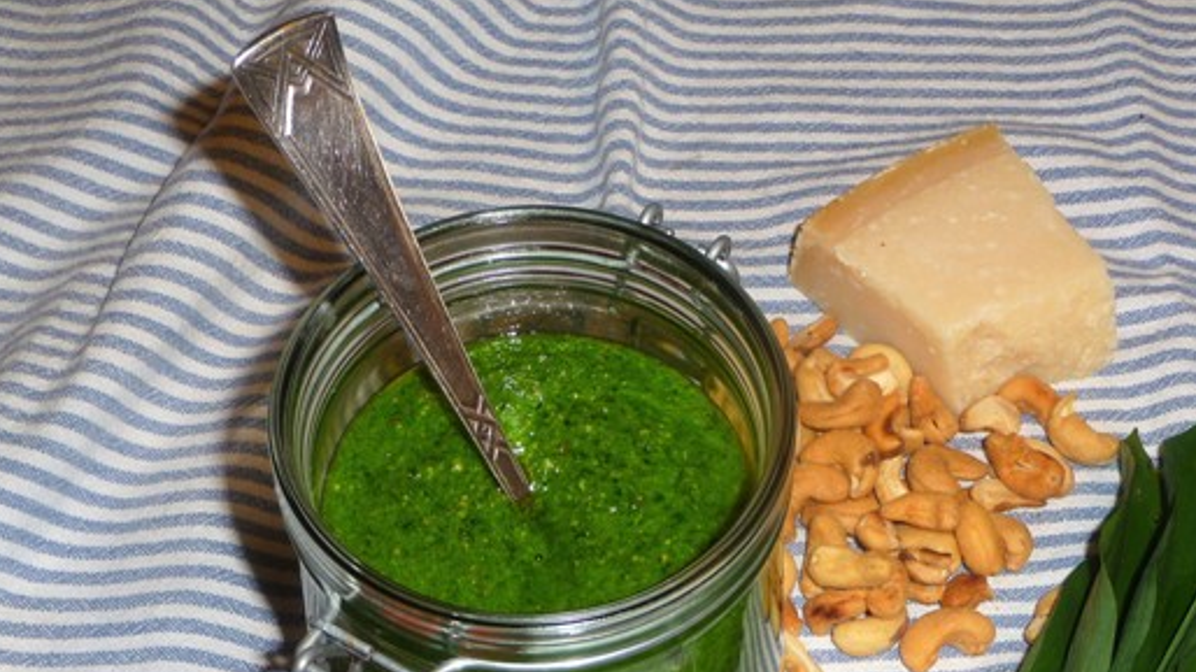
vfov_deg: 19.5
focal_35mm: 61
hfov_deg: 34.3
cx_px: 682
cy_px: 544
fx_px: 1934
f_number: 4.1
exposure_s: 1/30
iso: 100
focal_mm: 7.6
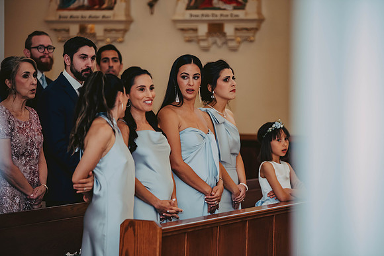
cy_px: 128
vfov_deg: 8.9
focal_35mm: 155
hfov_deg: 13.2
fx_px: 1654
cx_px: 192
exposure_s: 1/80
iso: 800
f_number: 2.8
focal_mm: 155
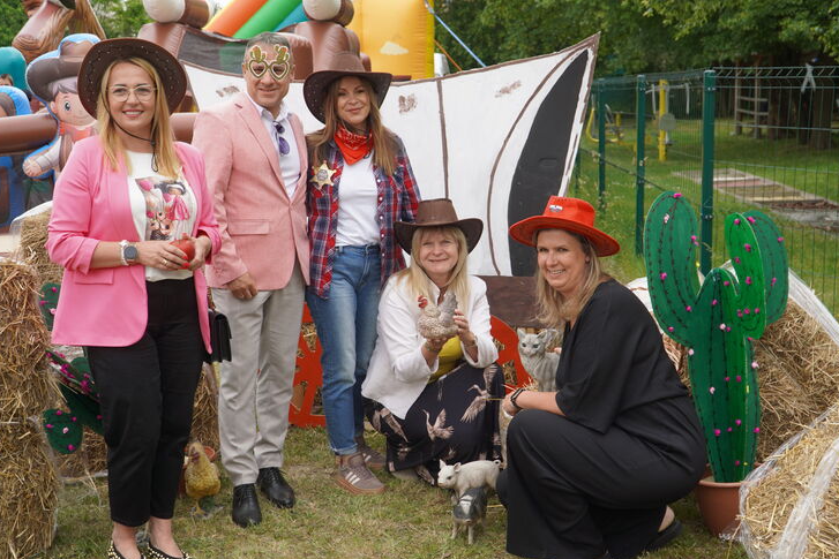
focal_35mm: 45
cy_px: 289
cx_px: 445
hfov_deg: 44.0
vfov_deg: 30.2
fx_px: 1038
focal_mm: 27
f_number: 4.5
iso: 100
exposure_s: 1/250
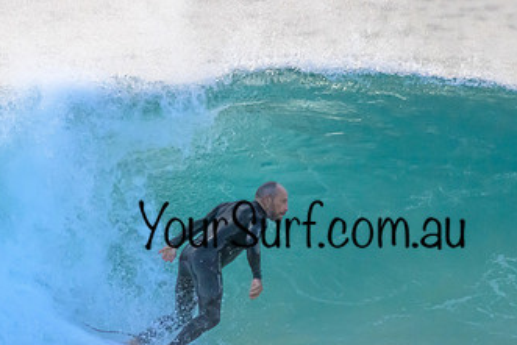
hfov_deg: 1.7
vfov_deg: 1.2
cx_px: 300
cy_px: 212
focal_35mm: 1190
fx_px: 17096
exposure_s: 1/2000
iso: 4500
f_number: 11
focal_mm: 680
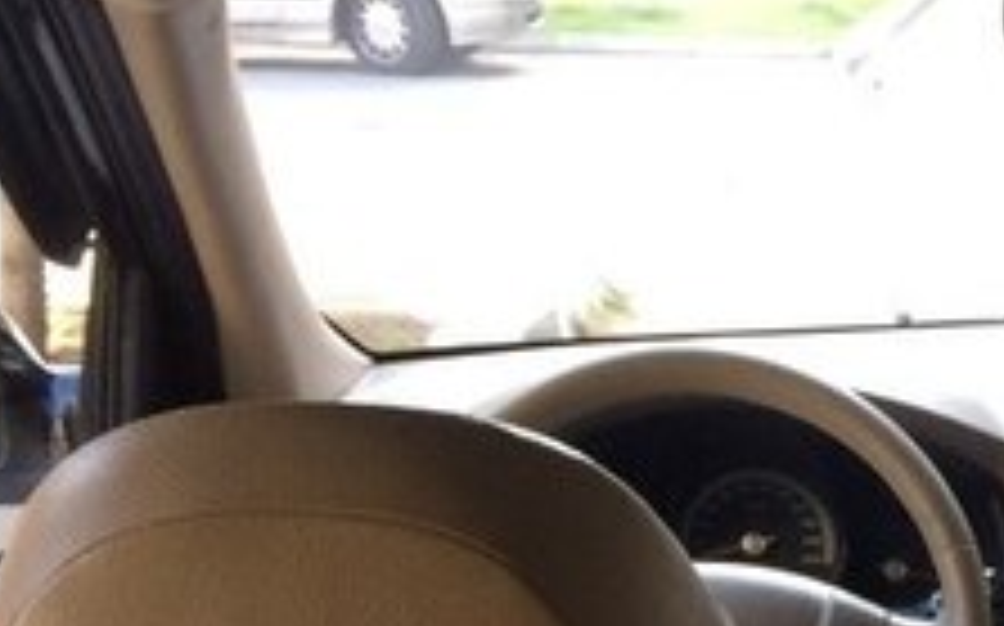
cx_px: 1274
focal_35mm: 91
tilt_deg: -22.8
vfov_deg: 13.5
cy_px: 957
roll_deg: -0.4
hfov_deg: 20.9
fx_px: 2488
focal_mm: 4.15
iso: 40
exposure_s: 1/33
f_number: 2.2
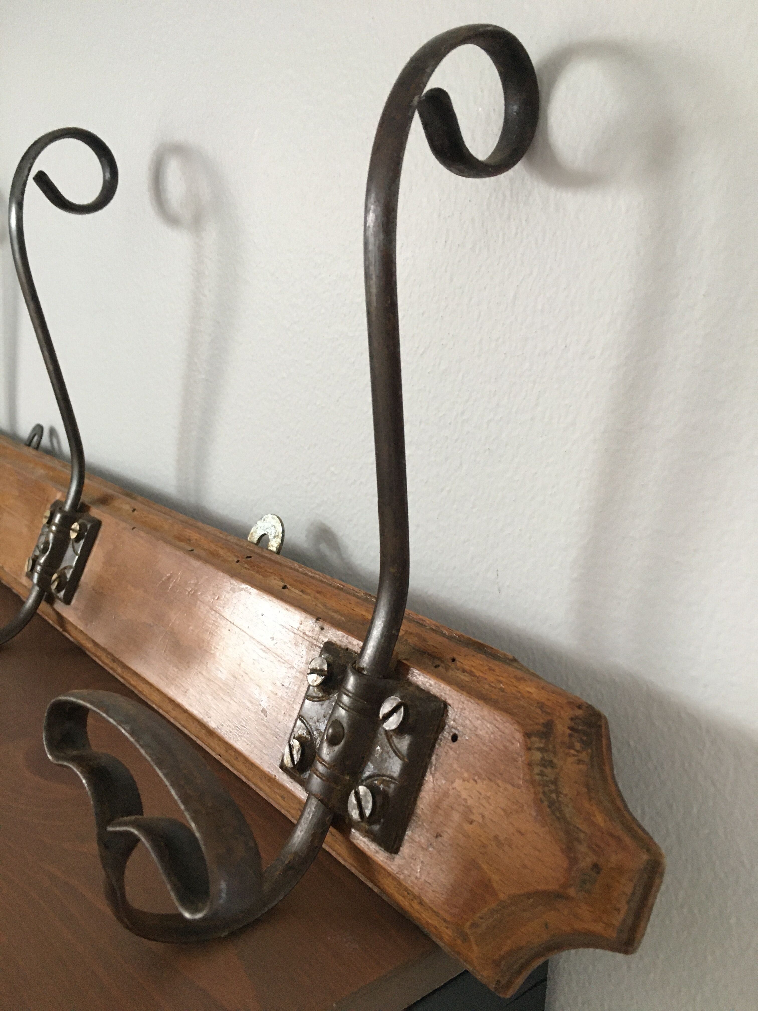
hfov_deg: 48.2
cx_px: 379
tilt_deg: -11.2
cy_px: 506
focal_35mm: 29
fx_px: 847
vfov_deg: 61.7
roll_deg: -3.5
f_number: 2.2
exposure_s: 1/33
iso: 200
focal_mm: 4.15
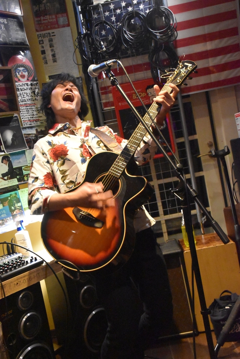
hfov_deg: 34.3
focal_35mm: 39
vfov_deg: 49.5
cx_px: 120
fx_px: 389
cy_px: 180
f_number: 3.8
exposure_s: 1/60
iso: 9000
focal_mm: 26
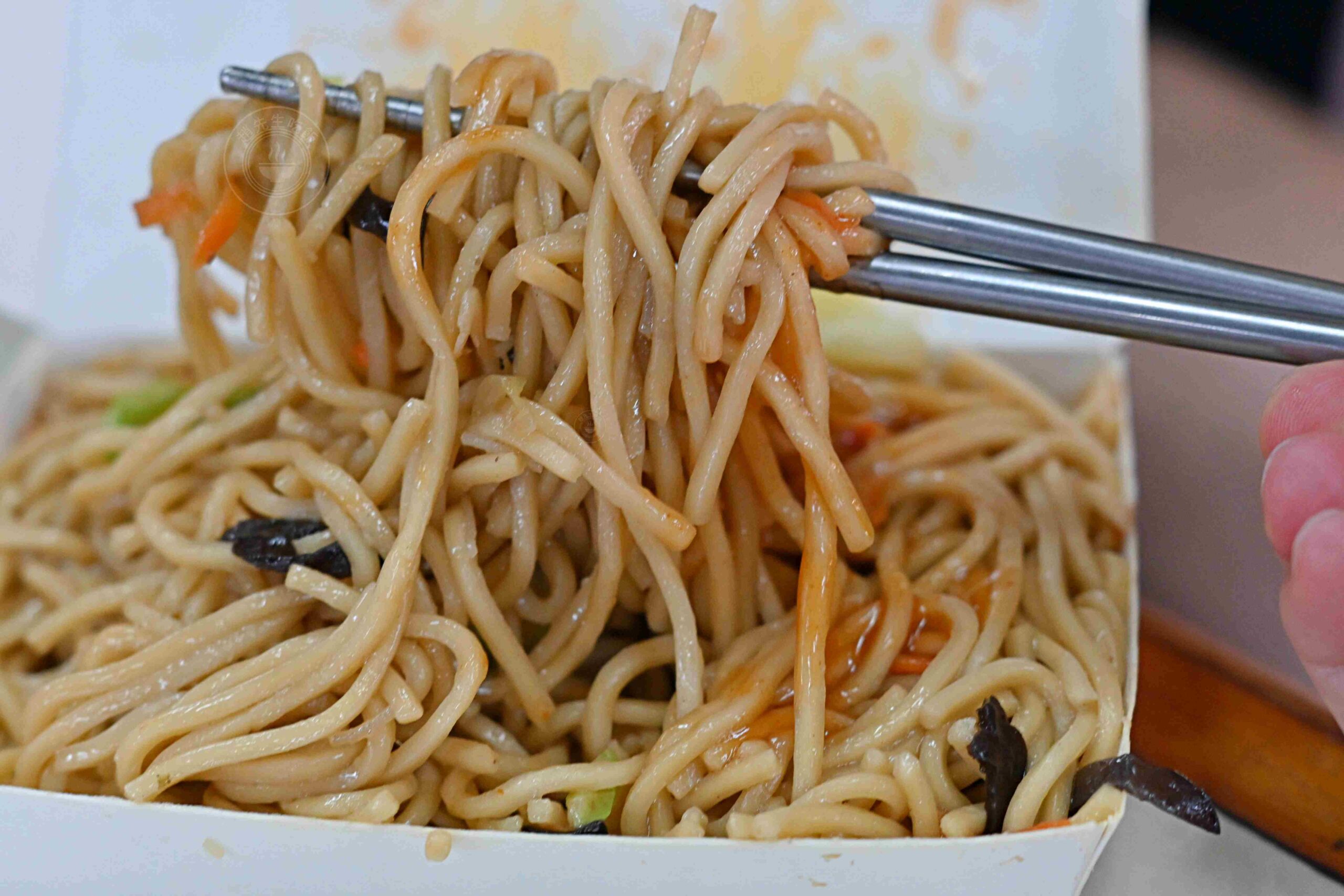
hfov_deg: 27.0
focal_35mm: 75
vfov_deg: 18.2
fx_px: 2800
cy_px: 448
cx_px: 672
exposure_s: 1/200
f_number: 3.2
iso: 1400
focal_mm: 50
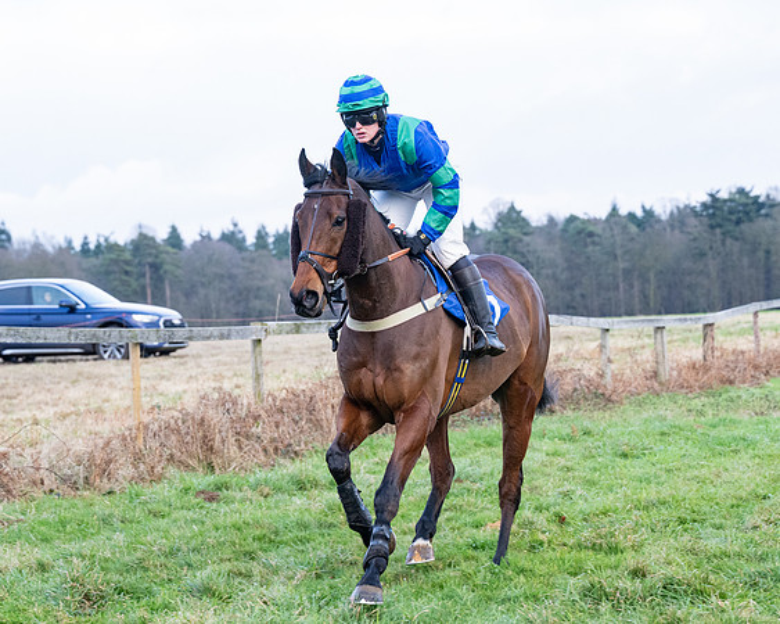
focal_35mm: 126
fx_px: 2912
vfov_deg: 12.2
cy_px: 312
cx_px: 390
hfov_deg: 15.3
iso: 1000
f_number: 4
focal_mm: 75
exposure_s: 1/400
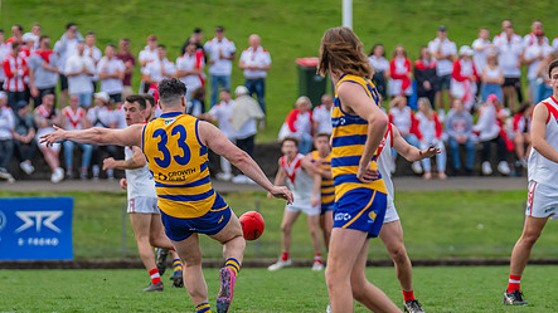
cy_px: 154
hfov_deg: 3.8
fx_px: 8447
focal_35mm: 571
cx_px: 162
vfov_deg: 2.1
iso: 800
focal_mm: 290
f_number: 5.6
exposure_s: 1/1600
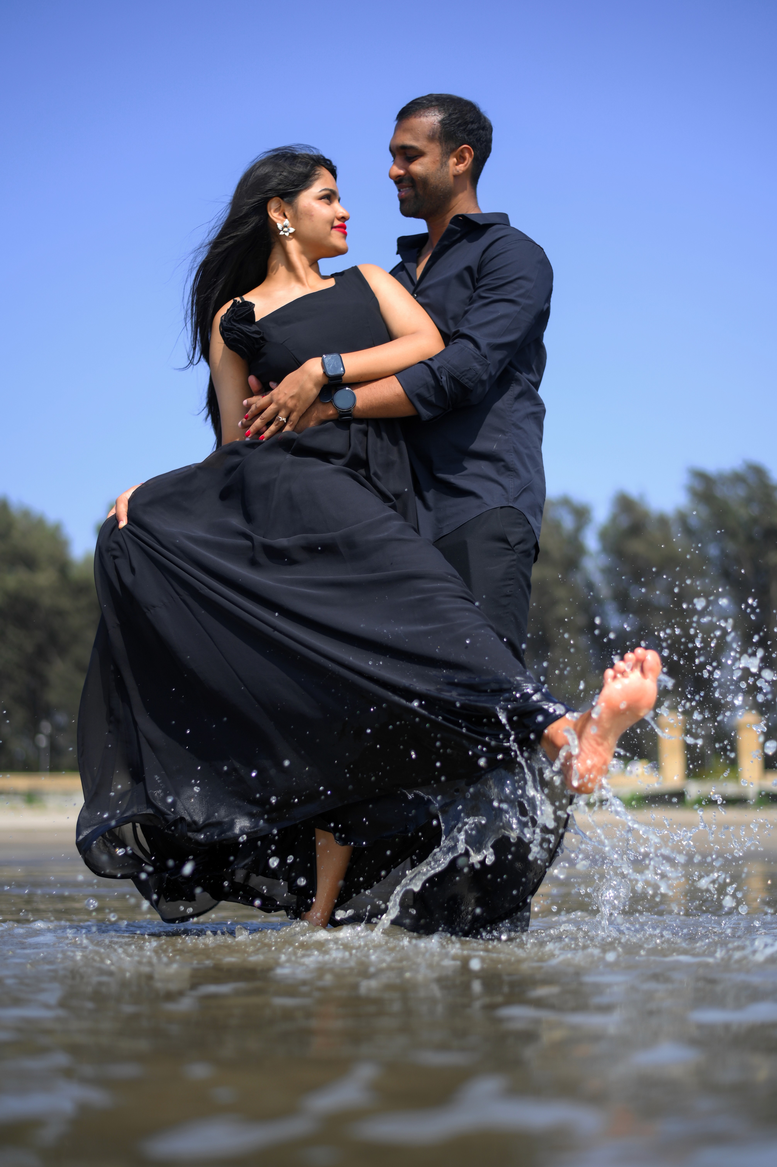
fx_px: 1621
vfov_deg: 39.6
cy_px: 584
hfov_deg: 27.0
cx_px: 388
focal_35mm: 50
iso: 50
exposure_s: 1/1600
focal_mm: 50
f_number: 1.8
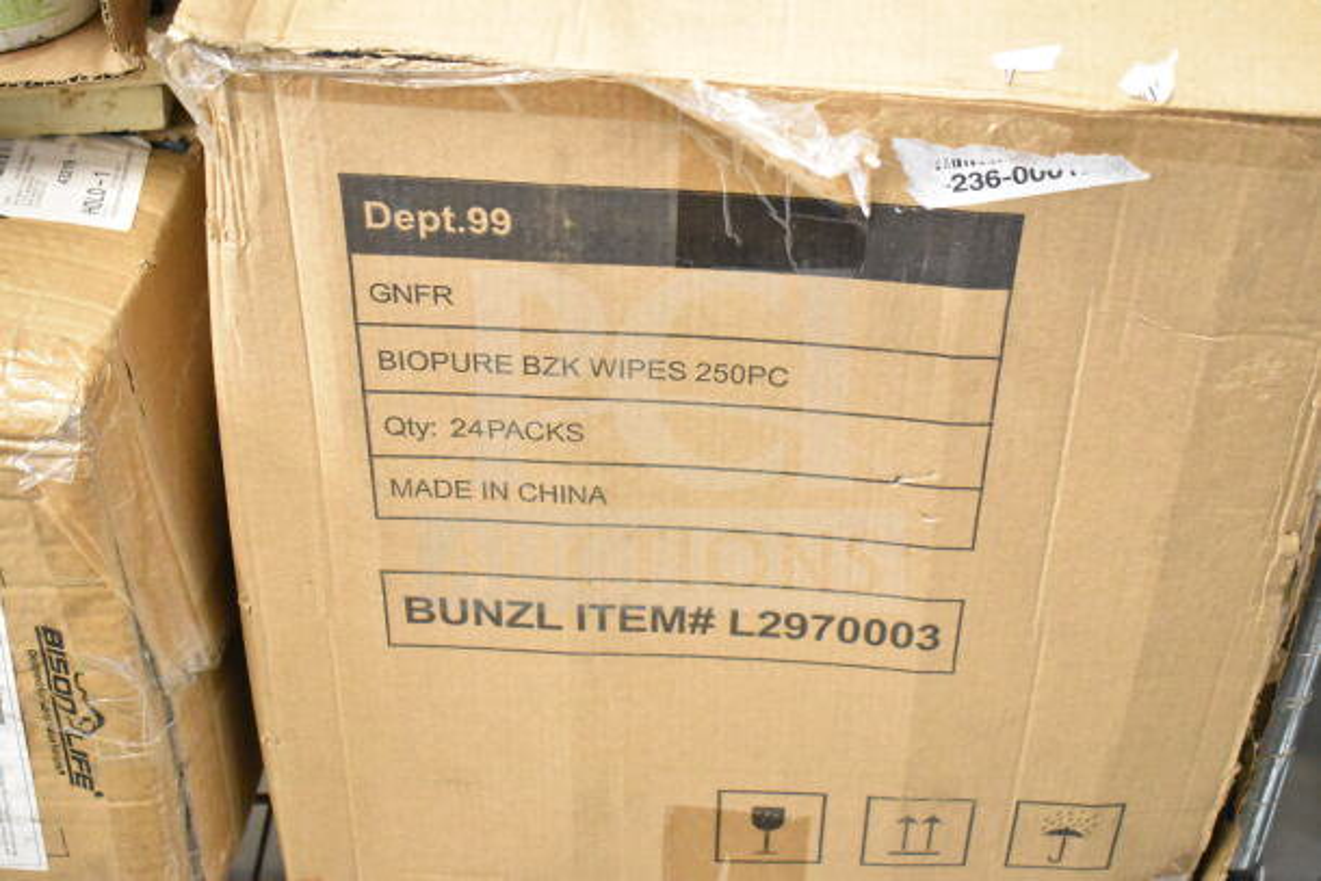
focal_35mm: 52
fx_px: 1927
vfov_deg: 25.8
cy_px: 440
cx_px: 660
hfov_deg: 37.8
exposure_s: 1/60
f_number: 4.5
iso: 11400
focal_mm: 35
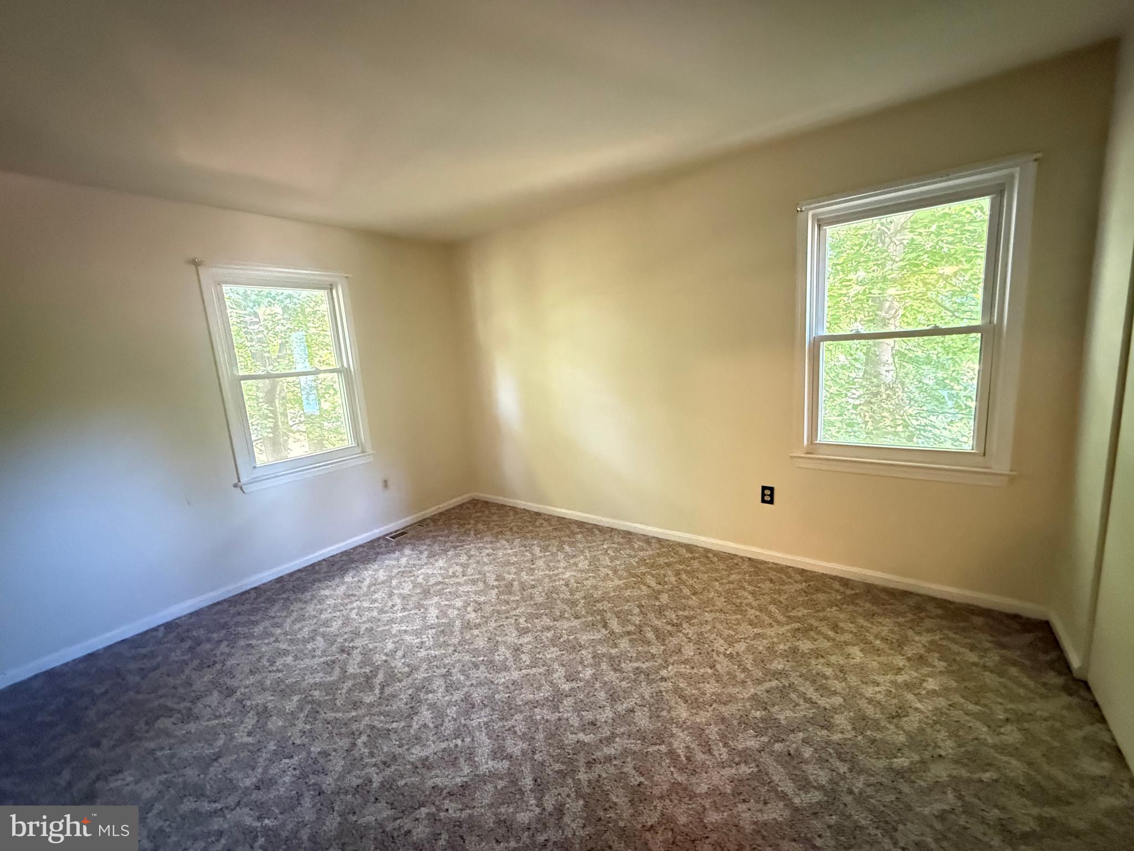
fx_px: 459
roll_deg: +4.0
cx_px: 567
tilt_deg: -9.0
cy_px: 426
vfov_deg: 85.7
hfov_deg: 102.1
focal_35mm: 14
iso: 1250
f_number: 2.2
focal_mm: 2.22
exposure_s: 1/30
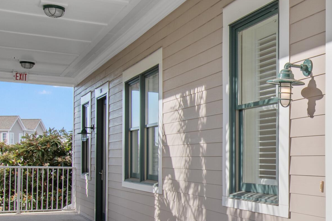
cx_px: 331
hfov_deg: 34.2
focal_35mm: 53
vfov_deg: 25.3
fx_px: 489
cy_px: 150
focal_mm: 14
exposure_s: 1/320
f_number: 9
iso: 100
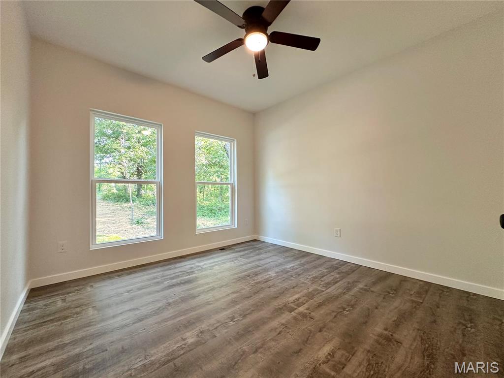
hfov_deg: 102.1
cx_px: 252
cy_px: 189
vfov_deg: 85.7
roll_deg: -0.2
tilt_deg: -0.3
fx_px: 204
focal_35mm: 14
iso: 200
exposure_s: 1/60
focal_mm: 2.22
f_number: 2.2
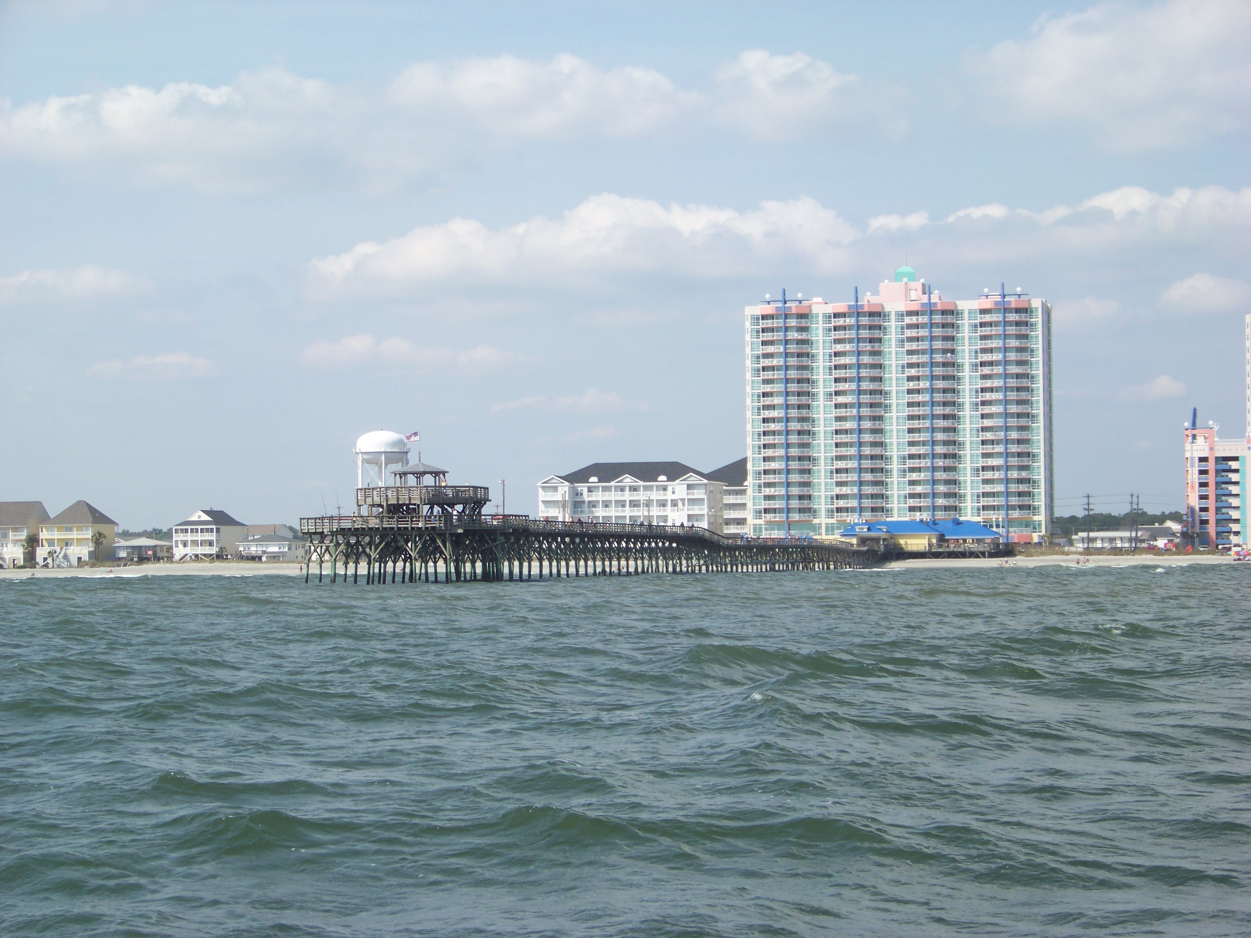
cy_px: 469
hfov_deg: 22.5
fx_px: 3144
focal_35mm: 87
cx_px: 626
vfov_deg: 17.0
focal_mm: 14.6
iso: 68
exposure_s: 1/1000
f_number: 3.2
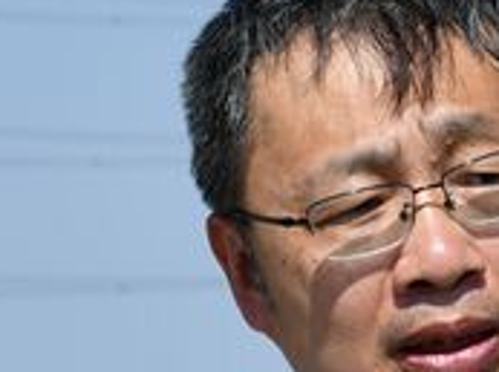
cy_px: 552
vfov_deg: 3.2
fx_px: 6574
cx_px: 387
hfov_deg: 4.3
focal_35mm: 457
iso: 100
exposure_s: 1/320
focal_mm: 55
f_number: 9
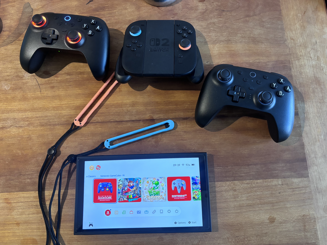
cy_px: 122
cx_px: 164
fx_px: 246
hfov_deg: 67.3
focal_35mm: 26
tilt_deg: -78.2
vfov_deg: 53.1
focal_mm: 5.96
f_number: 1.6
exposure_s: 1/60
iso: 400
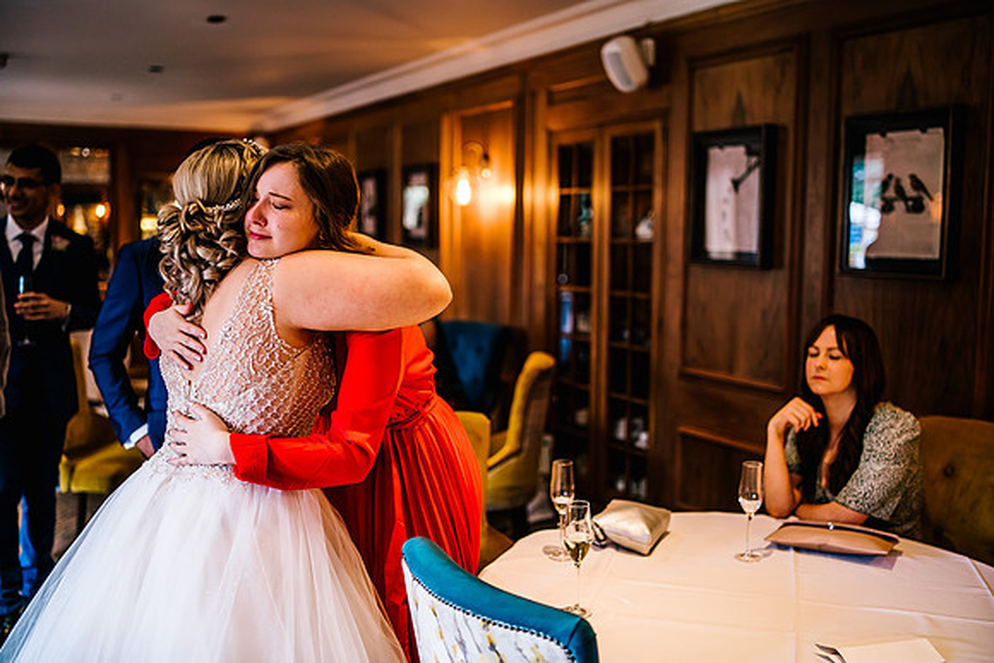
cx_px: 497
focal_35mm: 35
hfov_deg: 54.4
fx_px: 967
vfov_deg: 37.9
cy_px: 332
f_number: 1.4
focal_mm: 35
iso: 800
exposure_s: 1/250
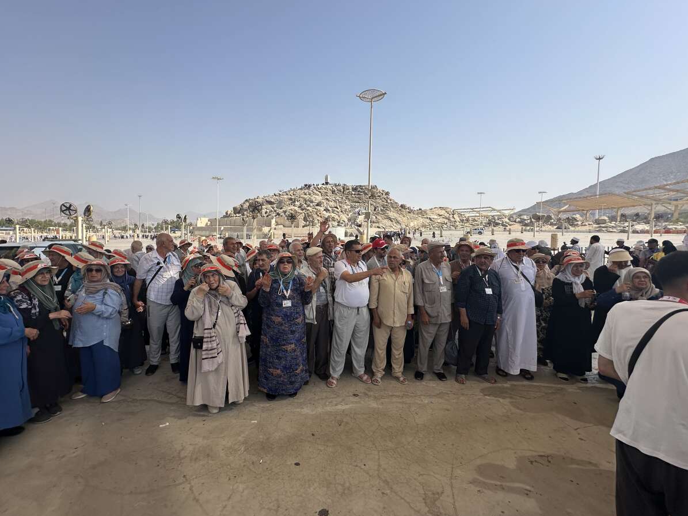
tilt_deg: -3.3
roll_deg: +0.0
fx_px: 298
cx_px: 322
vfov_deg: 81.7
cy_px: 247
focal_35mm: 15
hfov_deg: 98.1
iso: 40
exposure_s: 1/1984
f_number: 2.2
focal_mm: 2.22
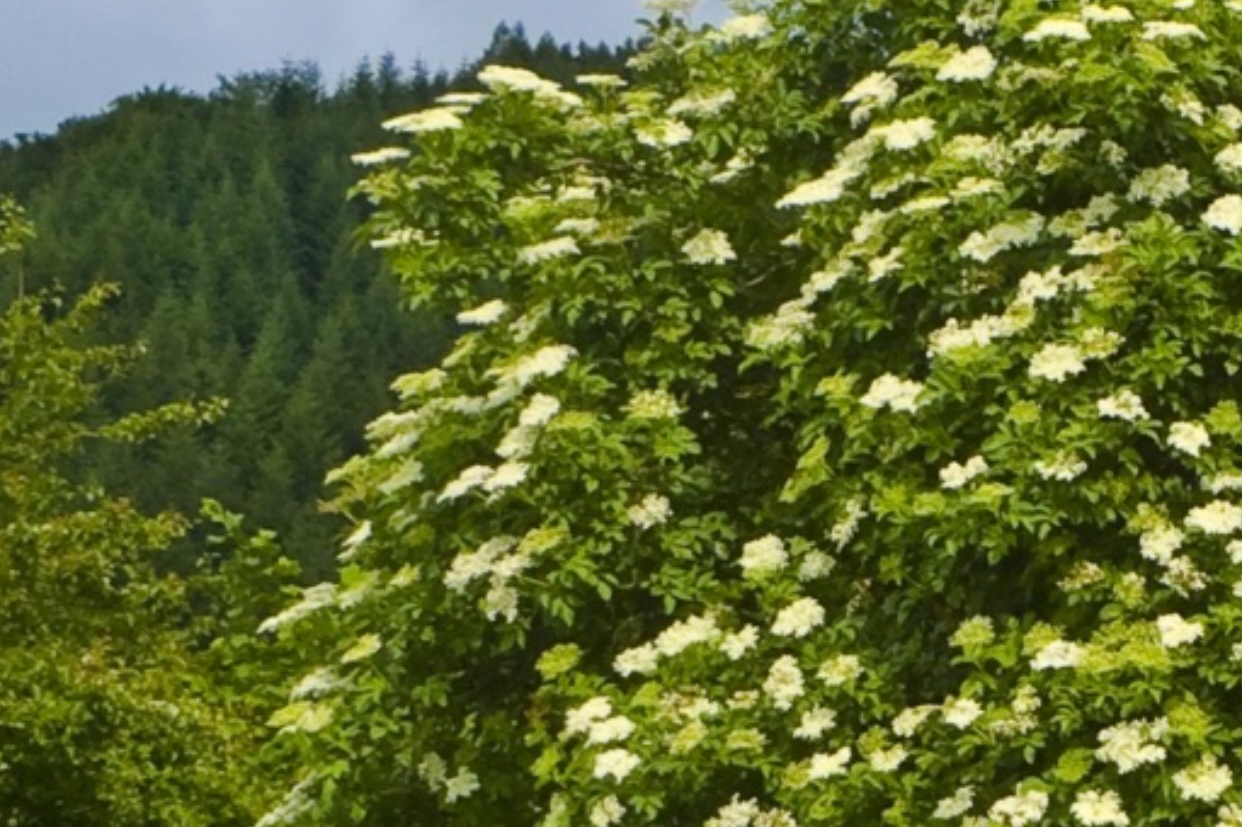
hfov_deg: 16.6
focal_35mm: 117
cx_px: 1594
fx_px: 4035
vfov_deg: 11.6
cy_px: 725
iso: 50
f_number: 2.8
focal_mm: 6
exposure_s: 1/800
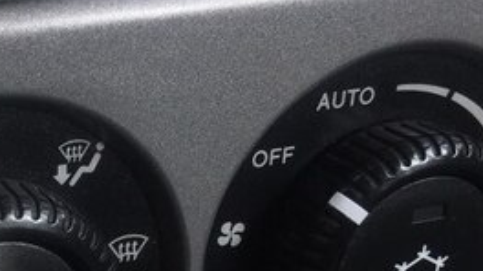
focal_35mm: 79
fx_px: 1011
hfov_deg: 24.4
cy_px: 331
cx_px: -97
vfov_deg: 14.7
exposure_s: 1/203
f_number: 2.2
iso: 32
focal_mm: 4.15
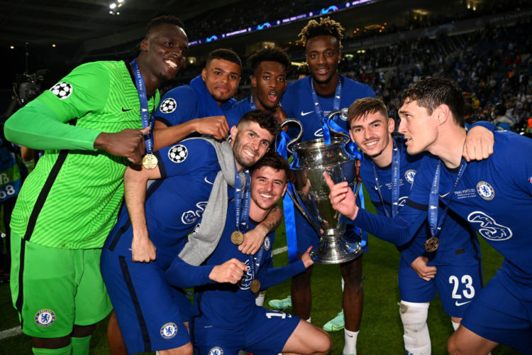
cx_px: 266
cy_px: 178
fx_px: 473
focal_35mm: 32
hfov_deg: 58.7
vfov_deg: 41.1
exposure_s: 1/500
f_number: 5.6
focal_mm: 32
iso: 1000
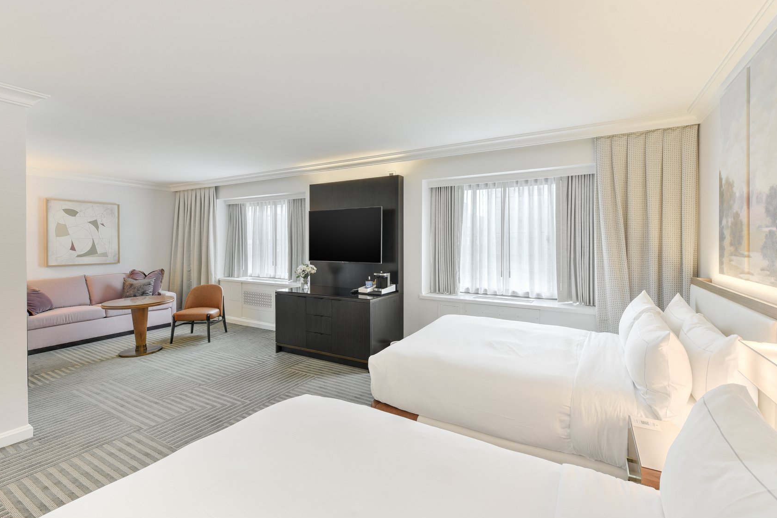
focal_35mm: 16
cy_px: 252
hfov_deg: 96.6
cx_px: 410
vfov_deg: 73.7
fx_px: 345
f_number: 9
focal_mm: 15
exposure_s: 1/20
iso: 320
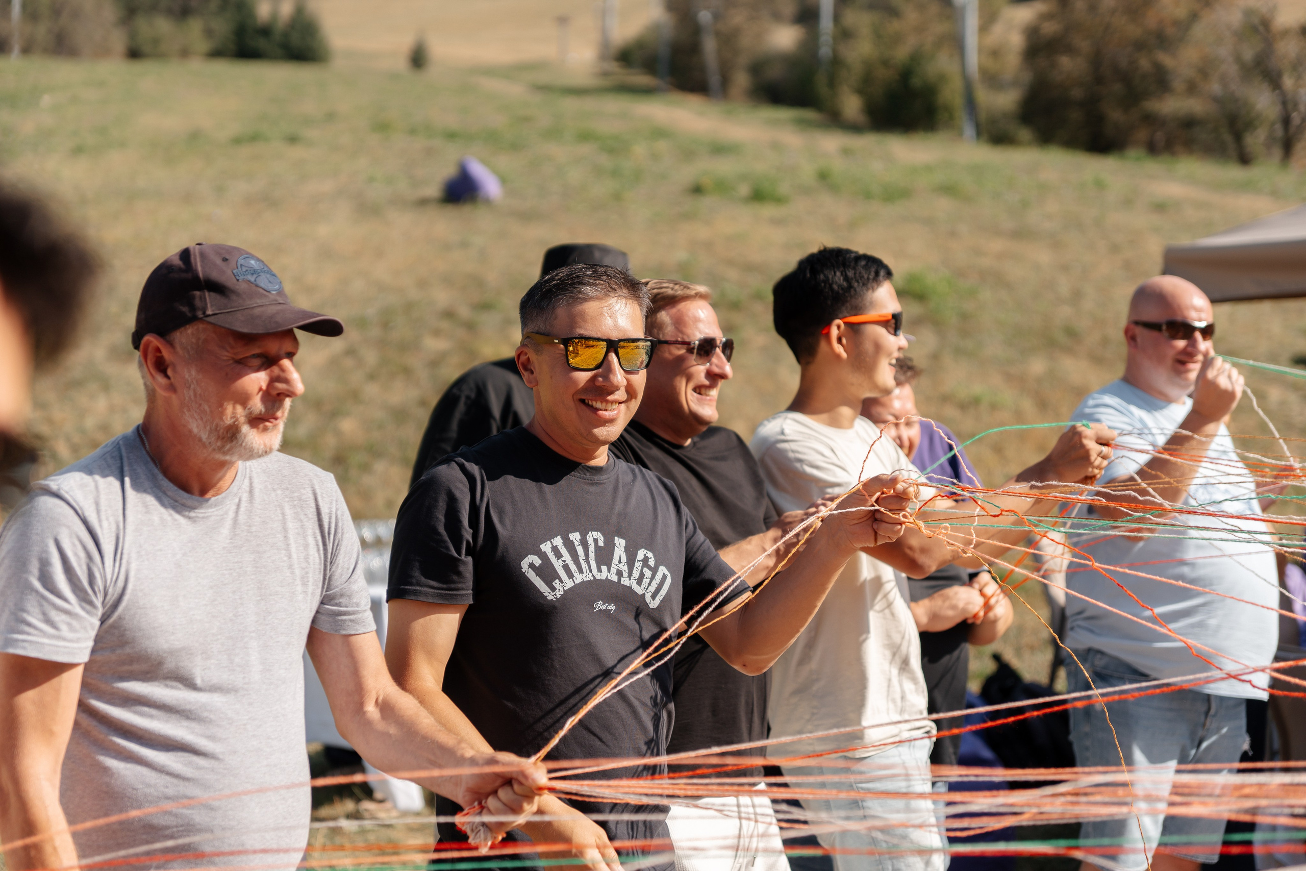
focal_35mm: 70
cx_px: 653
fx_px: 2539
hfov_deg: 28.8
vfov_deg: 19.5
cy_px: 436
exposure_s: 1/1600
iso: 100
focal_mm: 70
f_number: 2.8
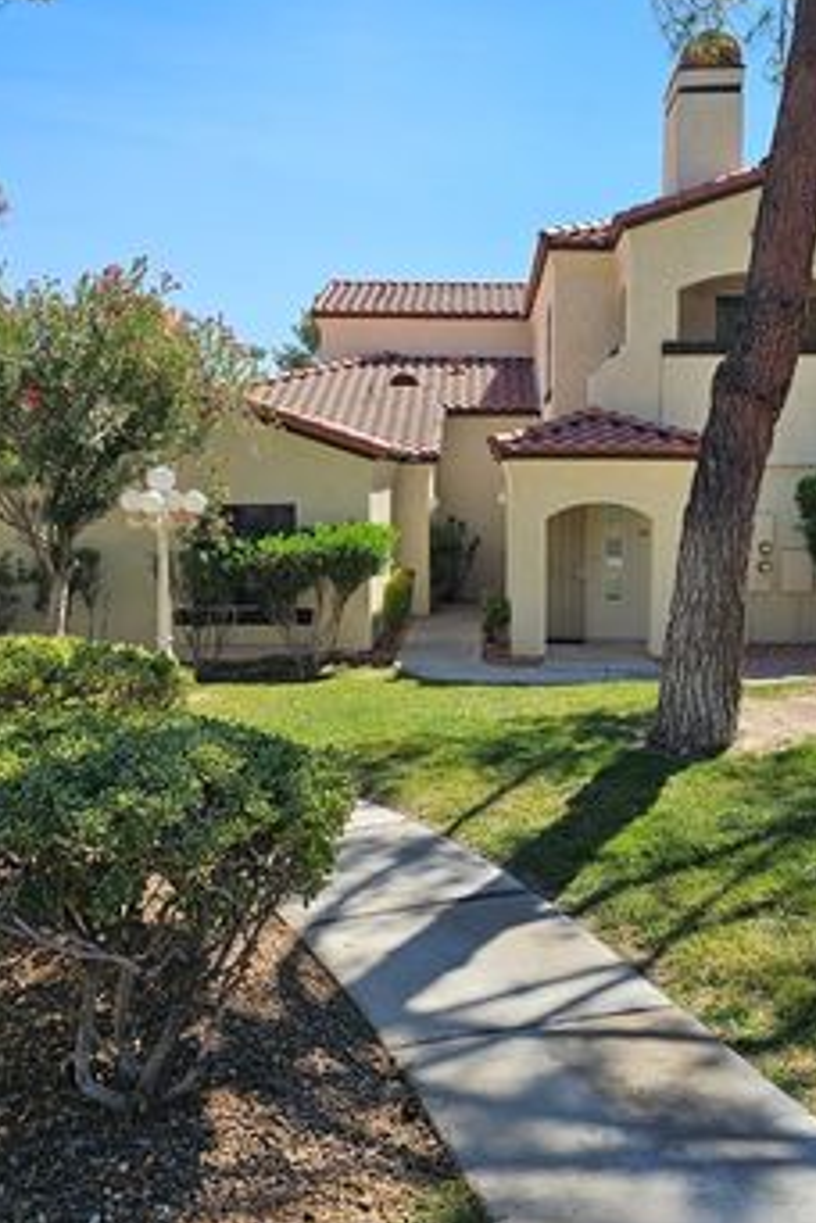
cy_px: 563
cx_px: 465
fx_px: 1190
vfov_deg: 54.4
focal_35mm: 35
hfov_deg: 37.8
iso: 10
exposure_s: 1/662
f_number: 1.7
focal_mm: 6.3
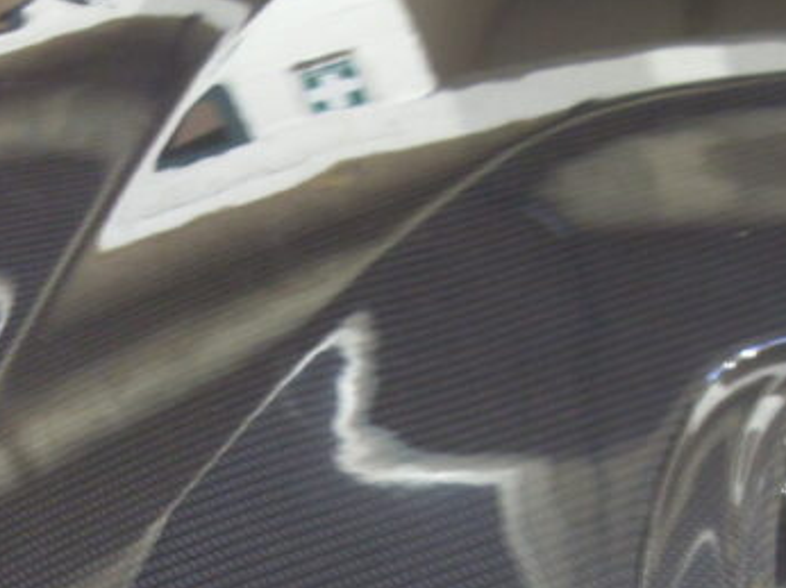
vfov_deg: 17.6
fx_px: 1838
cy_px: 636
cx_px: 775
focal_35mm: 81
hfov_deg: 23.2
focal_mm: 6.3
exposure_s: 1/6
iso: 200
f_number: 2.8
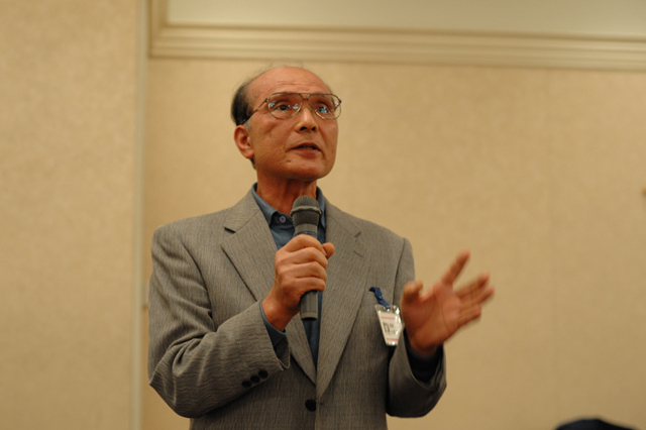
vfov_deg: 27.0
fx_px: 897
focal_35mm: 50
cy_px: 215
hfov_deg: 39.6
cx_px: 323
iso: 1000
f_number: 2.8
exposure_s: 1/100
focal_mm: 50
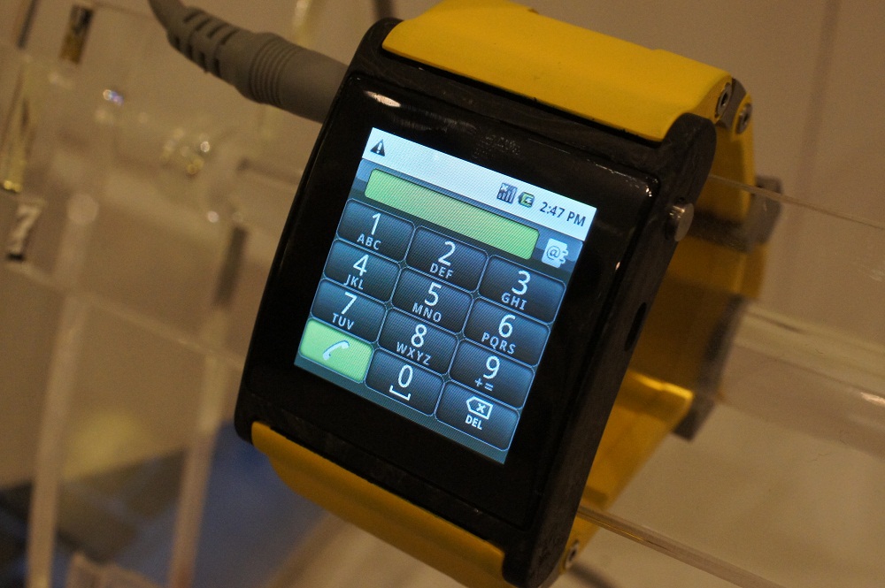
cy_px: 294
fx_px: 1105
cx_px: 442
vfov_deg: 29.8
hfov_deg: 43.6
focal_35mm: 45
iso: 1600
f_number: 9
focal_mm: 30
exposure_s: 1/20
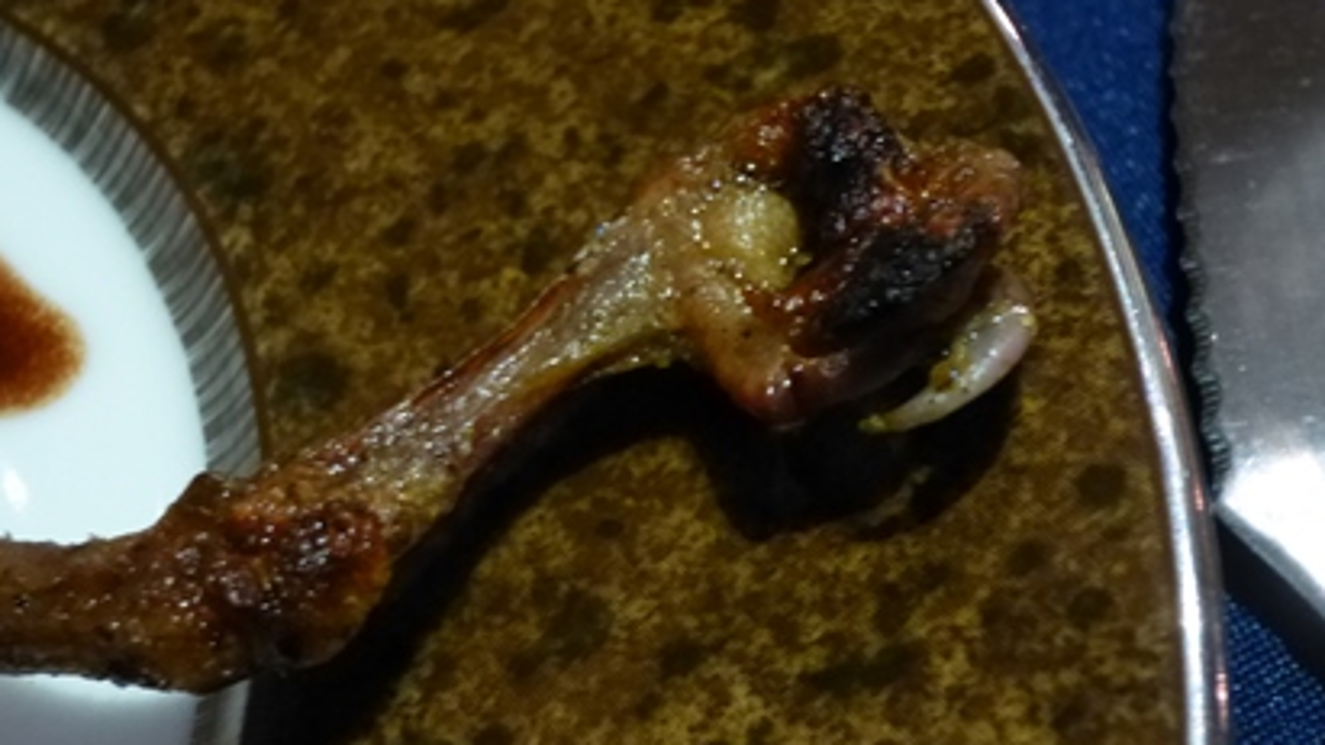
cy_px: 374
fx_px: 2143
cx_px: 738
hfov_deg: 34.3
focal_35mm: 61
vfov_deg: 19.7
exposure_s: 1/8
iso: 800
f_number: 3.9
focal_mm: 8
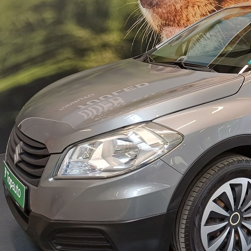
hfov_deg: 30.9
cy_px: 76
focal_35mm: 52
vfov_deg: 32.4
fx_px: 427
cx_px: 237
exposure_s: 1/50
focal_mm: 4.65
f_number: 1.8
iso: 125
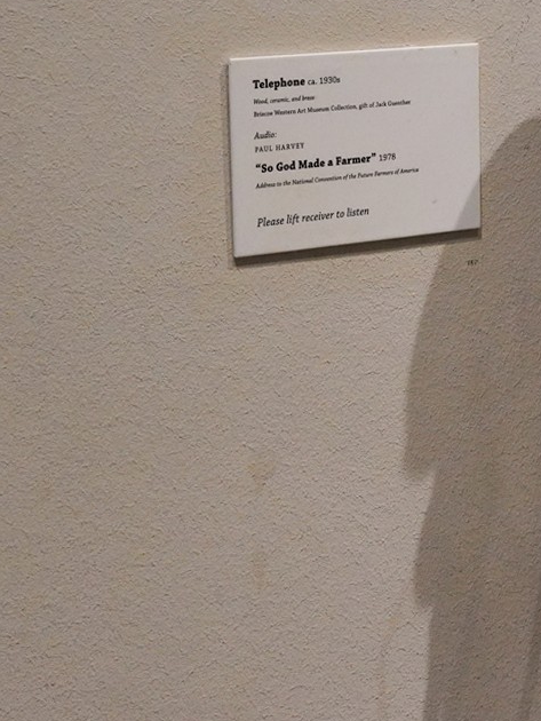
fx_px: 2416
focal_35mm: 116
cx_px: 758
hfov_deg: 12.3
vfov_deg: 17.0
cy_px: 309
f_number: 8
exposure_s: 1/100
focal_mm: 38
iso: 6400
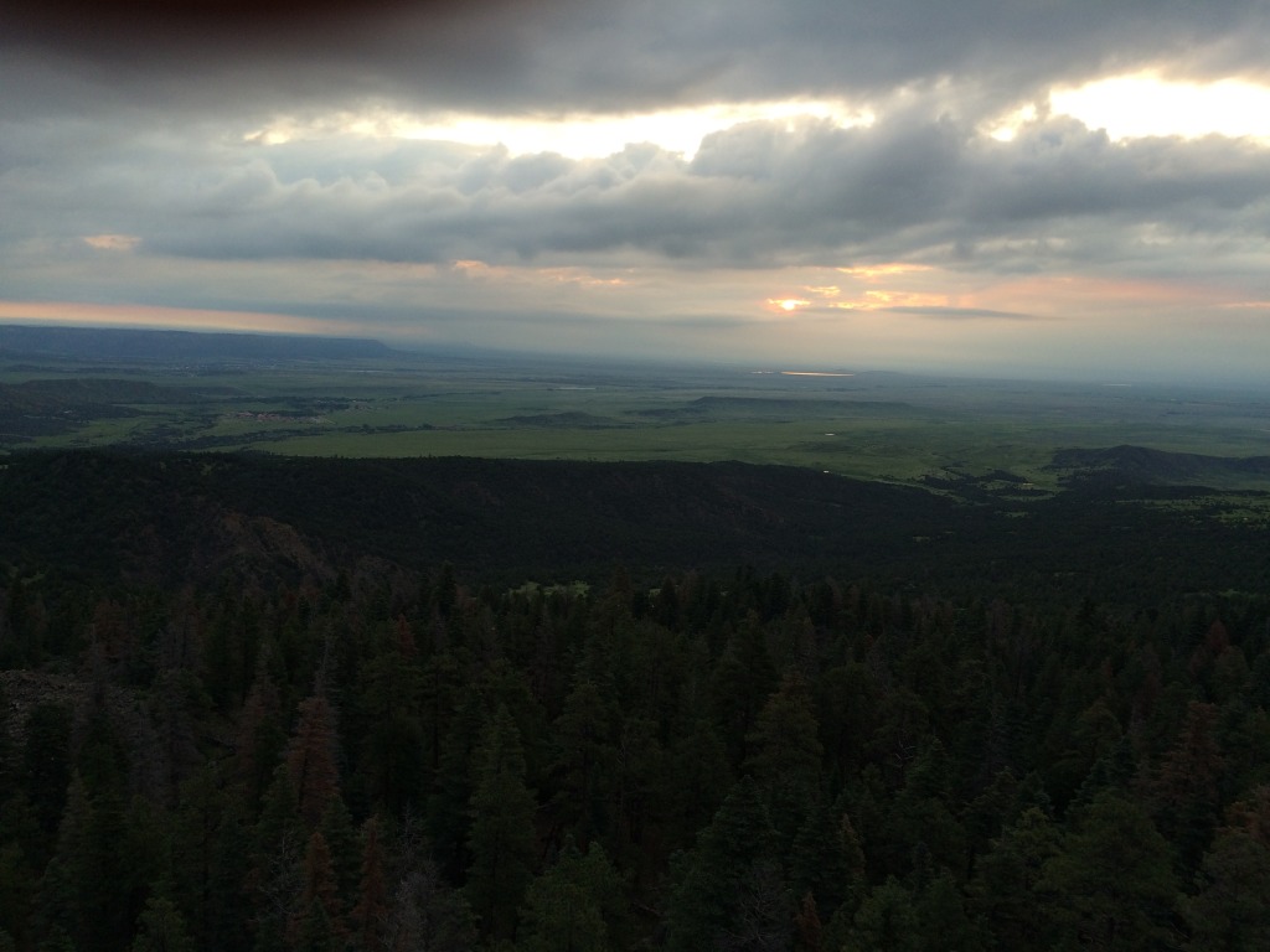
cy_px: 476
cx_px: 635
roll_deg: -1.8
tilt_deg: -8.8
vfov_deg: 48.2
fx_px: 1064
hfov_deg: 61.7
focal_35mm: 29
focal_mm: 4.15
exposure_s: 1/135
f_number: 2.2
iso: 32
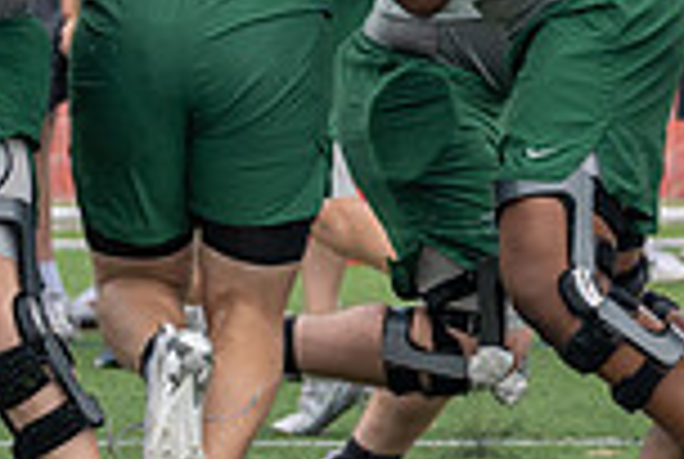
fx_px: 8852
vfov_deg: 3.0
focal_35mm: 465
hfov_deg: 4.4
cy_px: -83
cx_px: 634
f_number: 3.5
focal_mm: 116
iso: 200
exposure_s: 1/1250
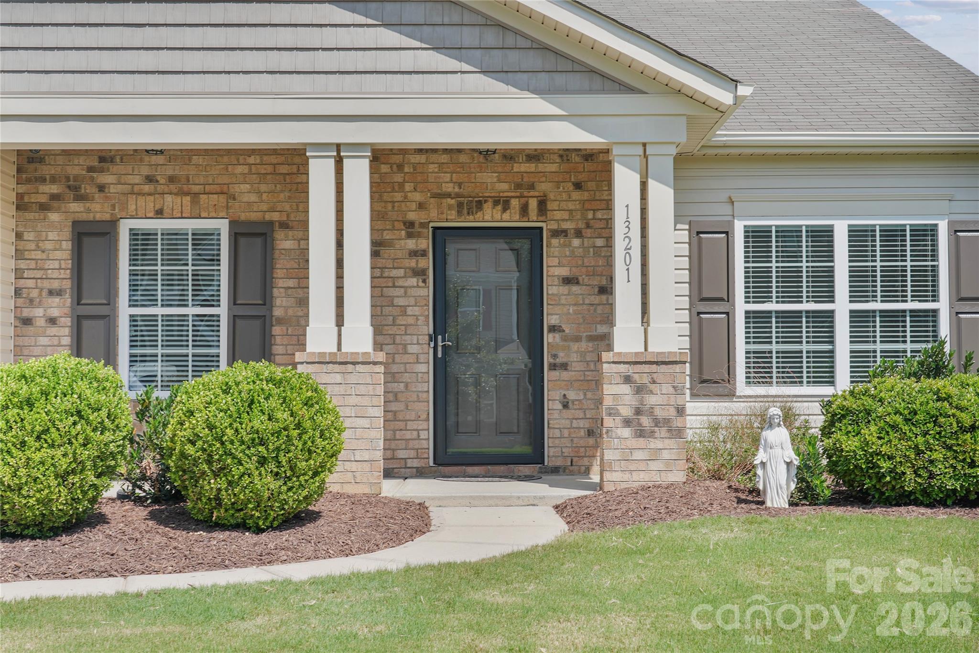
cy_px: 326
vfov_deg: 28.1
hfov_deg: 41.1
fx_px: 1306
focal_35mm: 48
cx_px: 490
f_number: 9
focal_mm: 48
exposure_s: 1/100
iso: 100
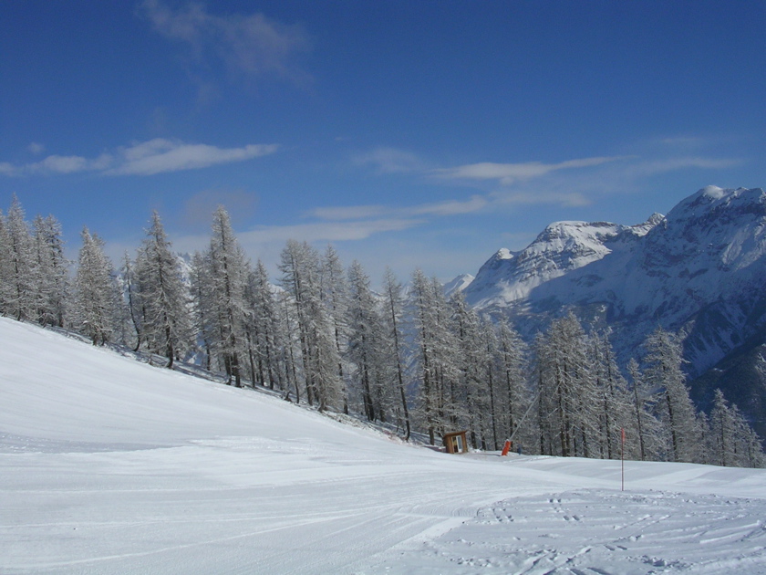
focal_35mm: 38
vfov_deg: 37.7
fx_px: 841
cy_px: 288
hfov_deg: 49.0
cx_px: 383
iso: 50
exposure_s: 1/849
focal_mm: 5.8
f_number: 5.6
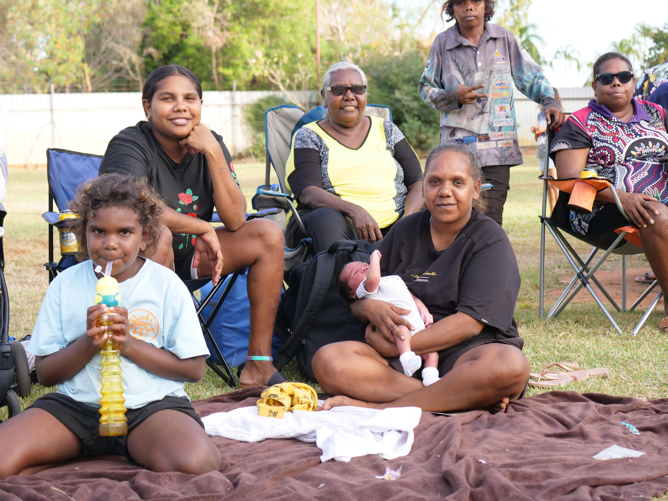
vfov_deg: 21.0
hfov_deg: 27.8
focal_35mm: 70
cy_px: 250
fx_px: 1351
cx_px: 334
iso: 200
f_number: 3.5
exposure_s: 1/200
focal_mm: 35
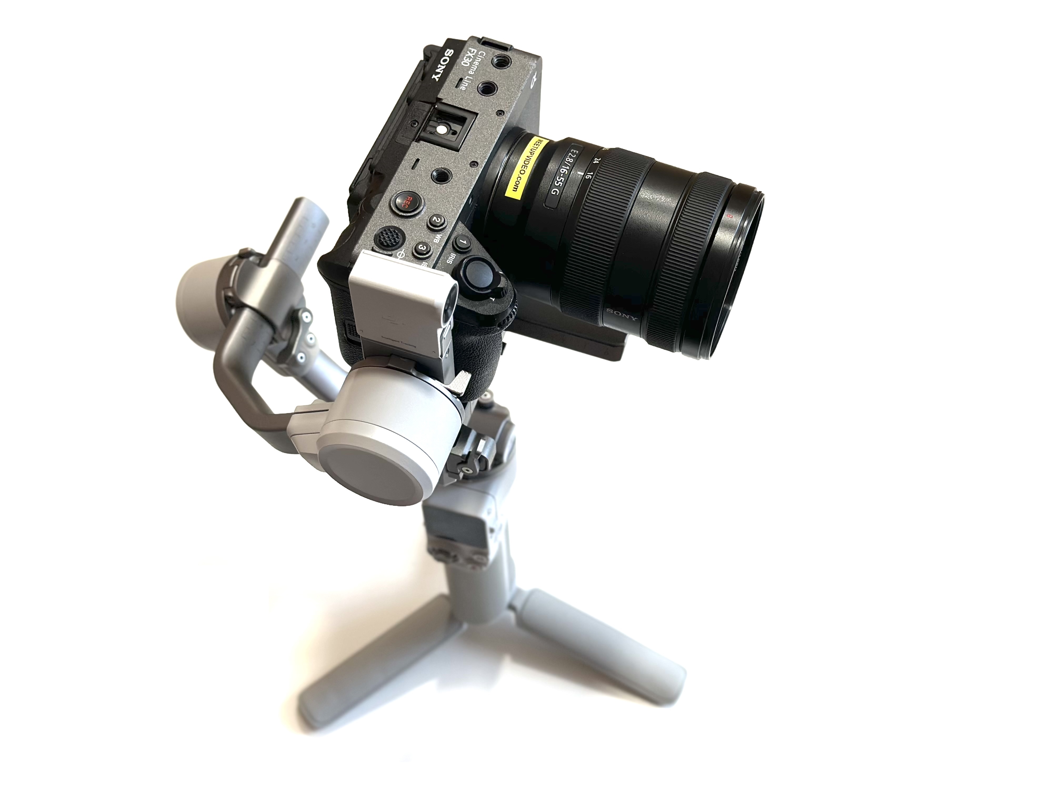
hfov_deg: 39.7
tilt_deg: -59.9
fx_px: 1471
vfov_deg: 30.3
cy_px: 398
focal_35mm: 48
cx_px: 530
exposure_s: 1/50
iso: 64
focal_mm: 6.86
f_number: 1.78
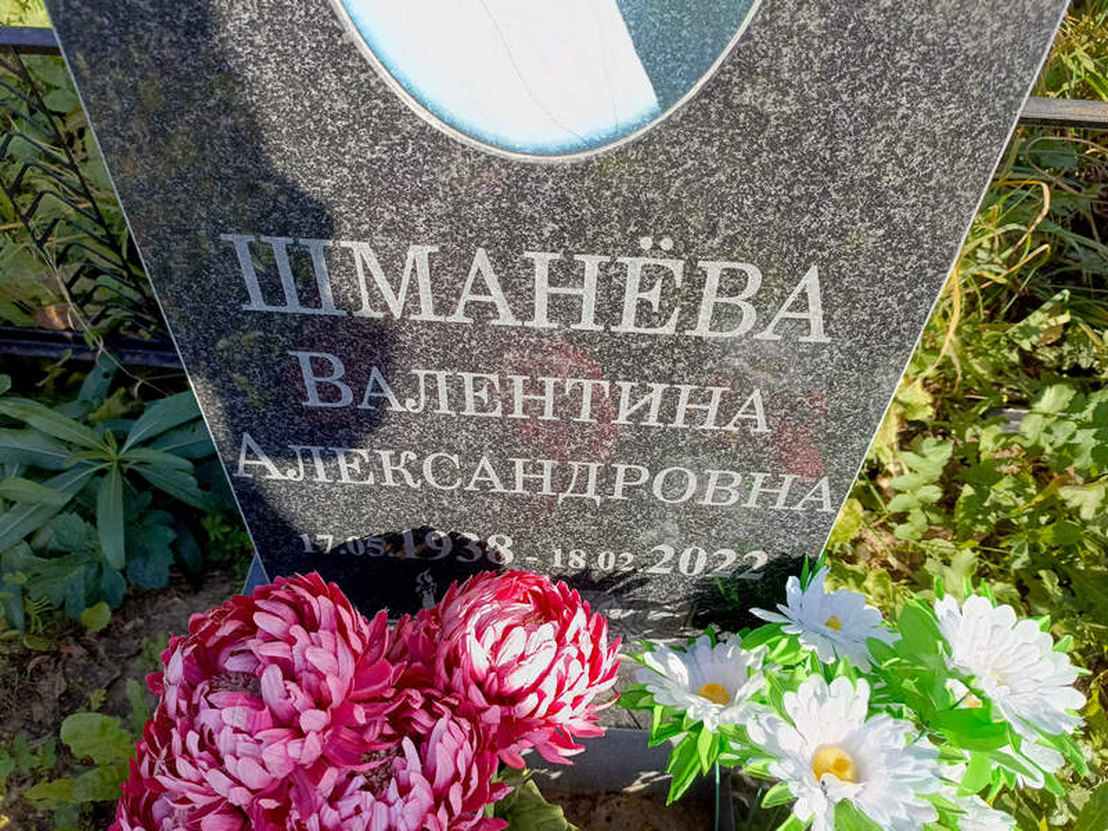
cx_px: 554
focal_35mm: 25
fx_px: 800
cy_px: 416
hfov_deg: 69.4
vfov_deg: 54.9
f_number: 1.69
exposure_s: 1/535
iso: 115
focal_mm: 4.76
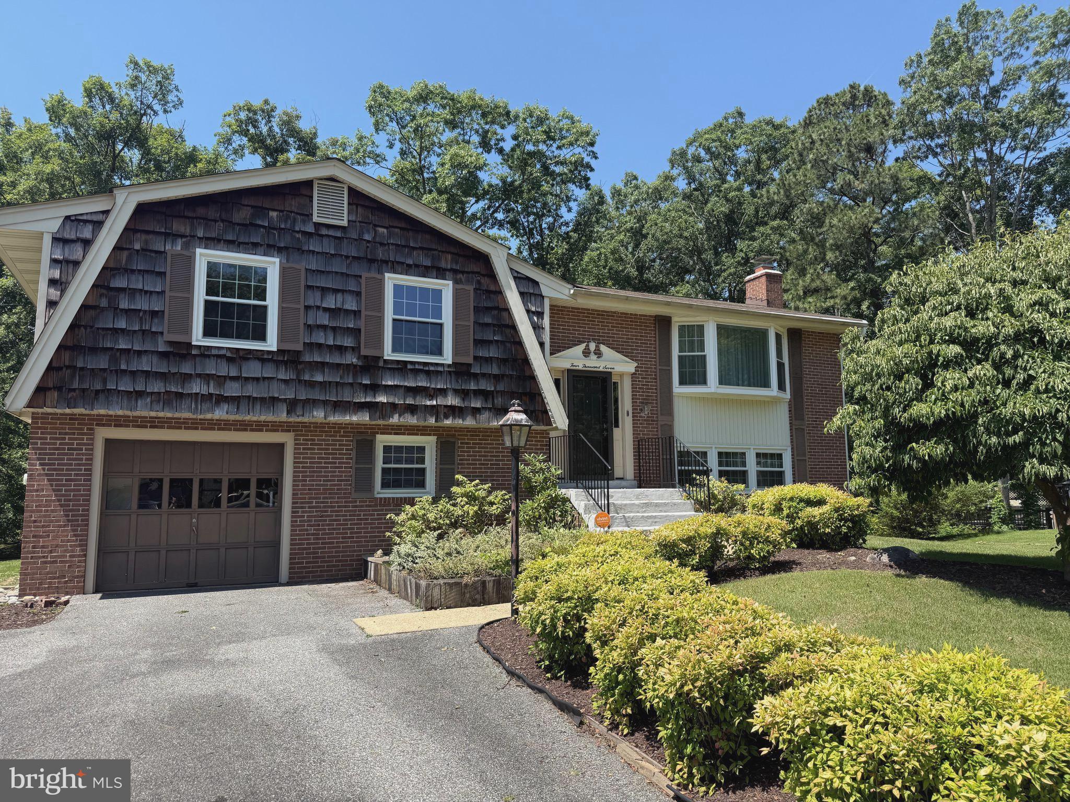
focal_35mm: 24
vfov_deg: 56.8
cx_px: 535
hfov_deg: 71.6
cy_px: 401
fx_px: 742
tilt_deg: +6.6
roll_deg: -0.2
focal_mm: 6.76
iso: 80
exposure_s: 1/2445
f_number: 1.78
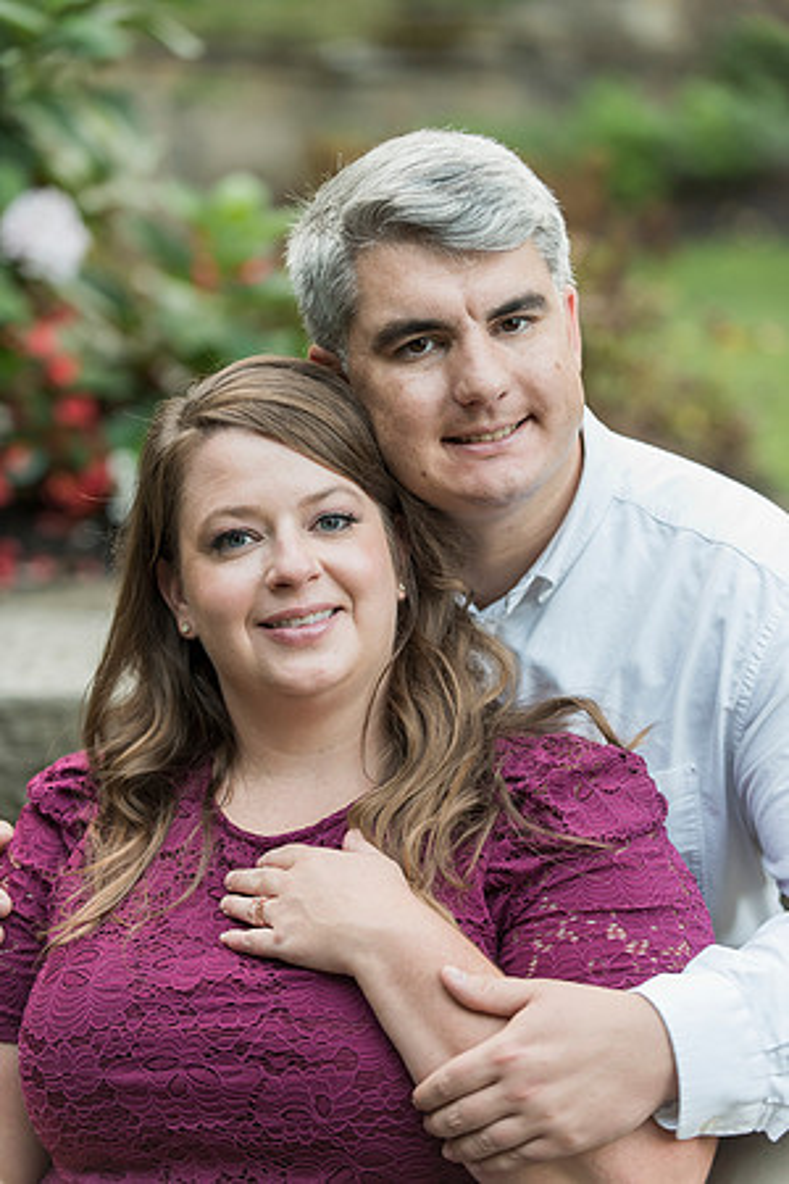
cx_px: 394
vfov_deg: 18.6
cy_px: 592
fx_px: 3616
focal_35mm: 110
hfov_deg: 12.5
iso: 800
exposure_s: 1/250
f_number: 3.2
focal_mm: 110
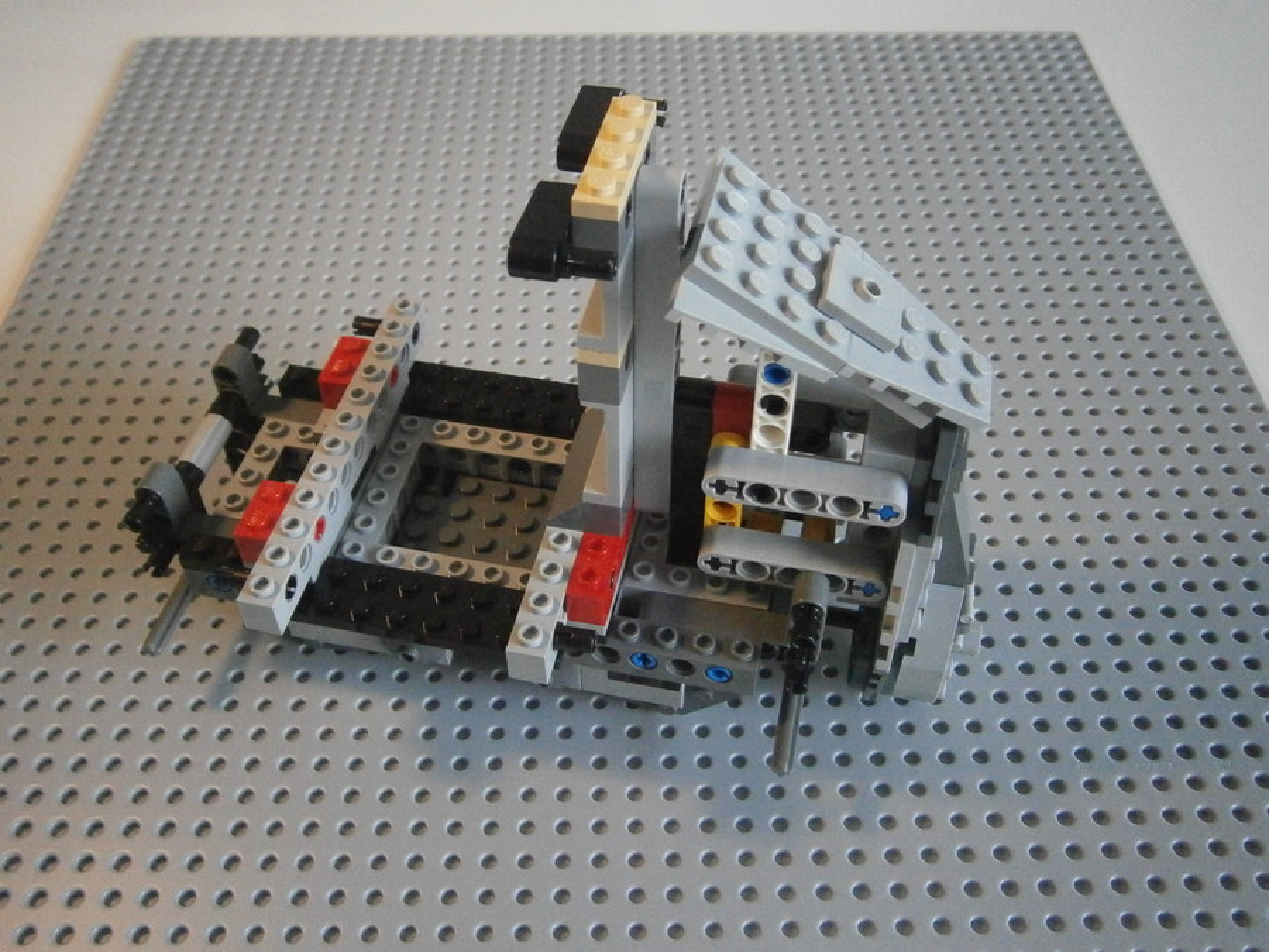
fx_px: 1320
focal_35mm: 36
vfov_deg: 39.7
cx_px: 634
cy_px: 476
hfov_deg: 51.4
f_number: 3.1
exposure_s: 1/160
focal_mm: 6.4
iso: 800
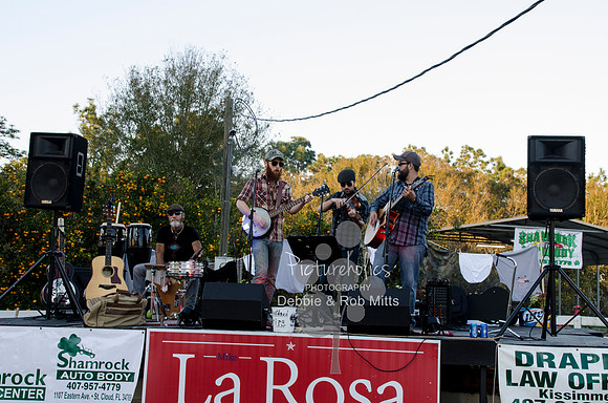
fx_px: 885
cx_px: 304
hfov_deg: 37.9
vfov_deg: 25.6
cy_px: 202
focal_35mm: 52
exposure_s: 1/25
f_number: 10
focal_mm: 35
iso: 320
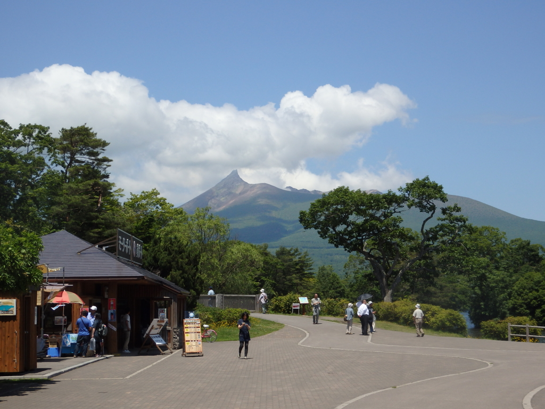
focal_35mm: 73
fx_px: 1149
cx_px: 272
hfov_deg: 26.7
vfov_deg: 20.2
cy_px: 204
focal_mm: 13.1
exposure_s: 1/160
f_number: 12.7
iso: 125
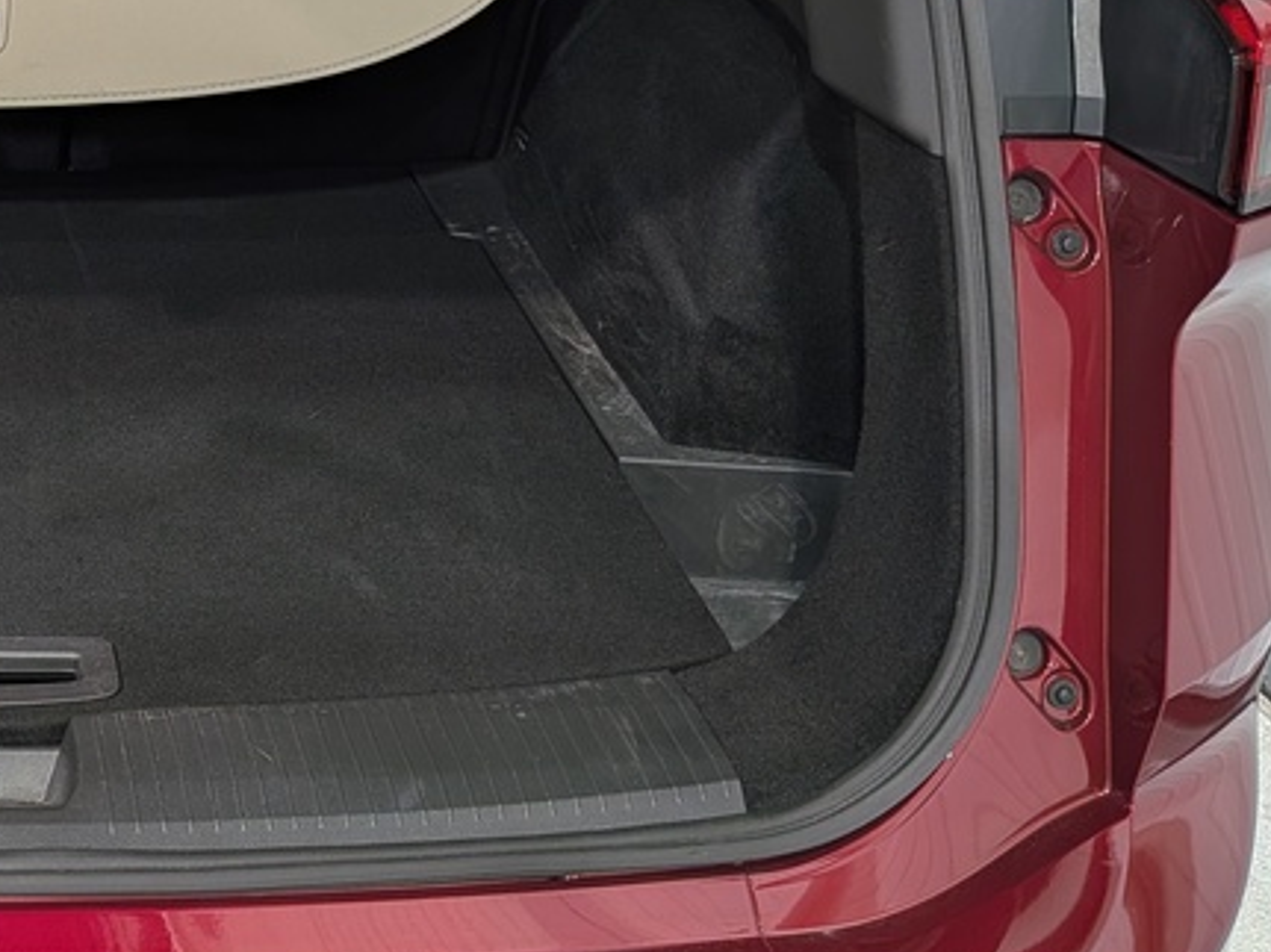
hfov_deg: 30.9
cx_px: -44
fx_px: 2092
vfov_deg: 25.4
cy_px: 242
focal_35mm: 57
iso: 33
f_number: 1.7
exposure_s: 1/24
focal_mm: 4.53
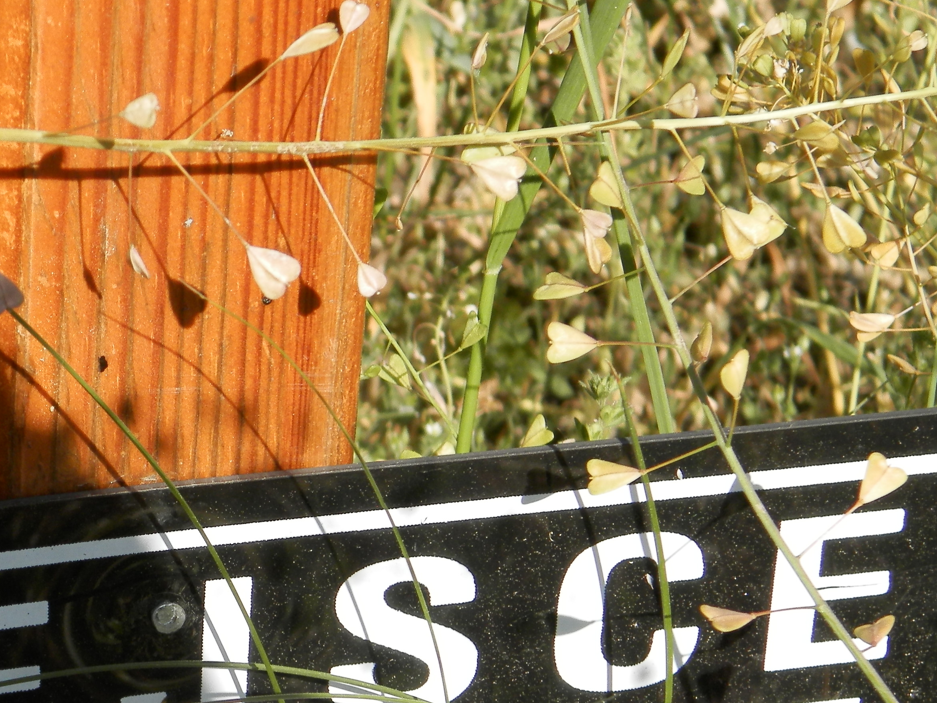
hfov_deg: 12.2
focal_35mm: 161
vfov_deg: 9.2
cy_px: 502
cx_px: 135
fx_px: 4358
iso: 80
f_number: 4.2
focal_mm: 14.6
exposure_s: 1/500
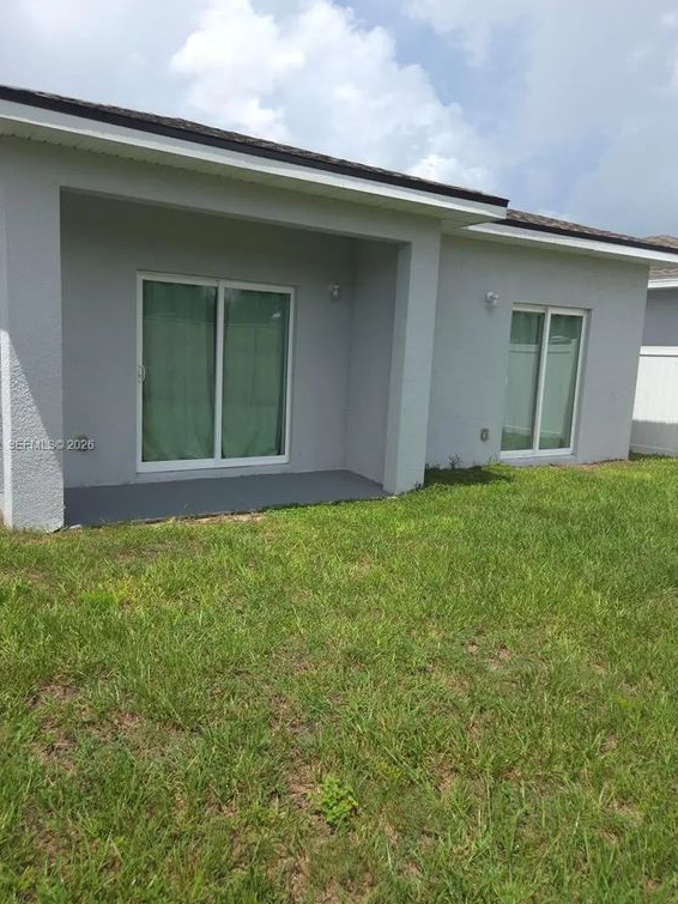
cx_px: 320
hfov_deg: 53.0
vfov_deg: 67.3
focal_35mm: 26
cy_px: 446
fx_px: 679
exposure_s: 1/2312
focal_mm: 5.4
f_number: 1.8
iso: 50
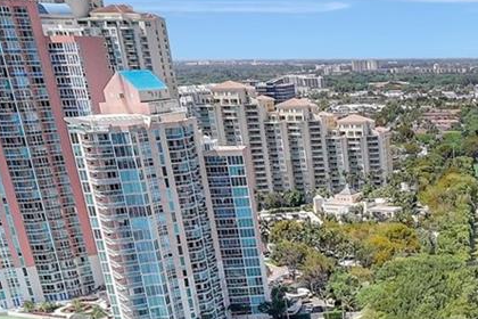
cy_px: 446
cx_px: 588
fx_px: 810
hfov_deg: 28.2
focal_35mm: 61
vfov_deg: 19.9
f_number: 13
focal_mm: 16
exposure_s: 1/200
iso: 640
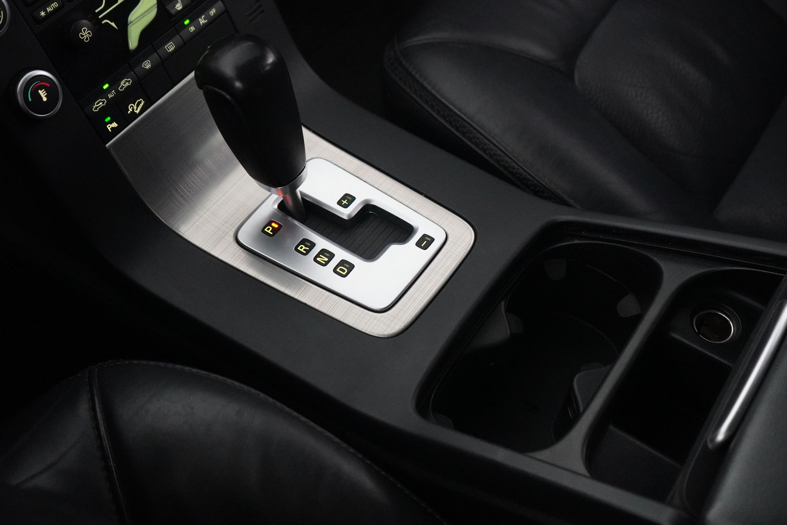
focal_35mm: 42
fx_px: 918
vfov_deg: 31.9
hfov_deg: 46.4
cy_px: 262
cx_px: 394
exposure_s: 1/25
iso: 6400
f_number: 3.5
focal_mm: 28
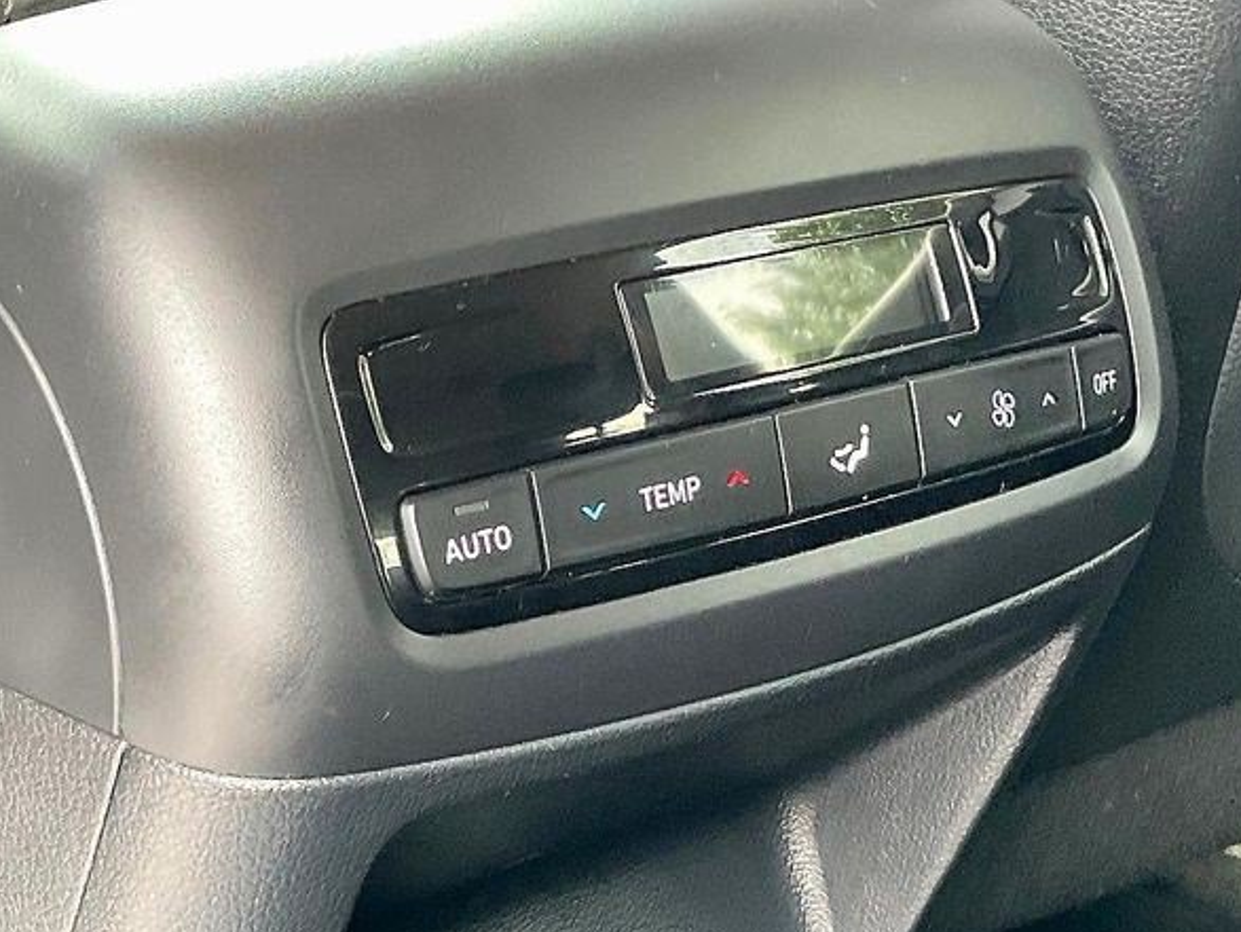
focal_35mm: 79
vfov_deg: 18.5
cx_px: 558
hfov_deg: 24.7
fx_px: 2834
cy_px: 725
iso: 160
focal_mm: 3
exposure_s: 1/60
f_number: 1.8
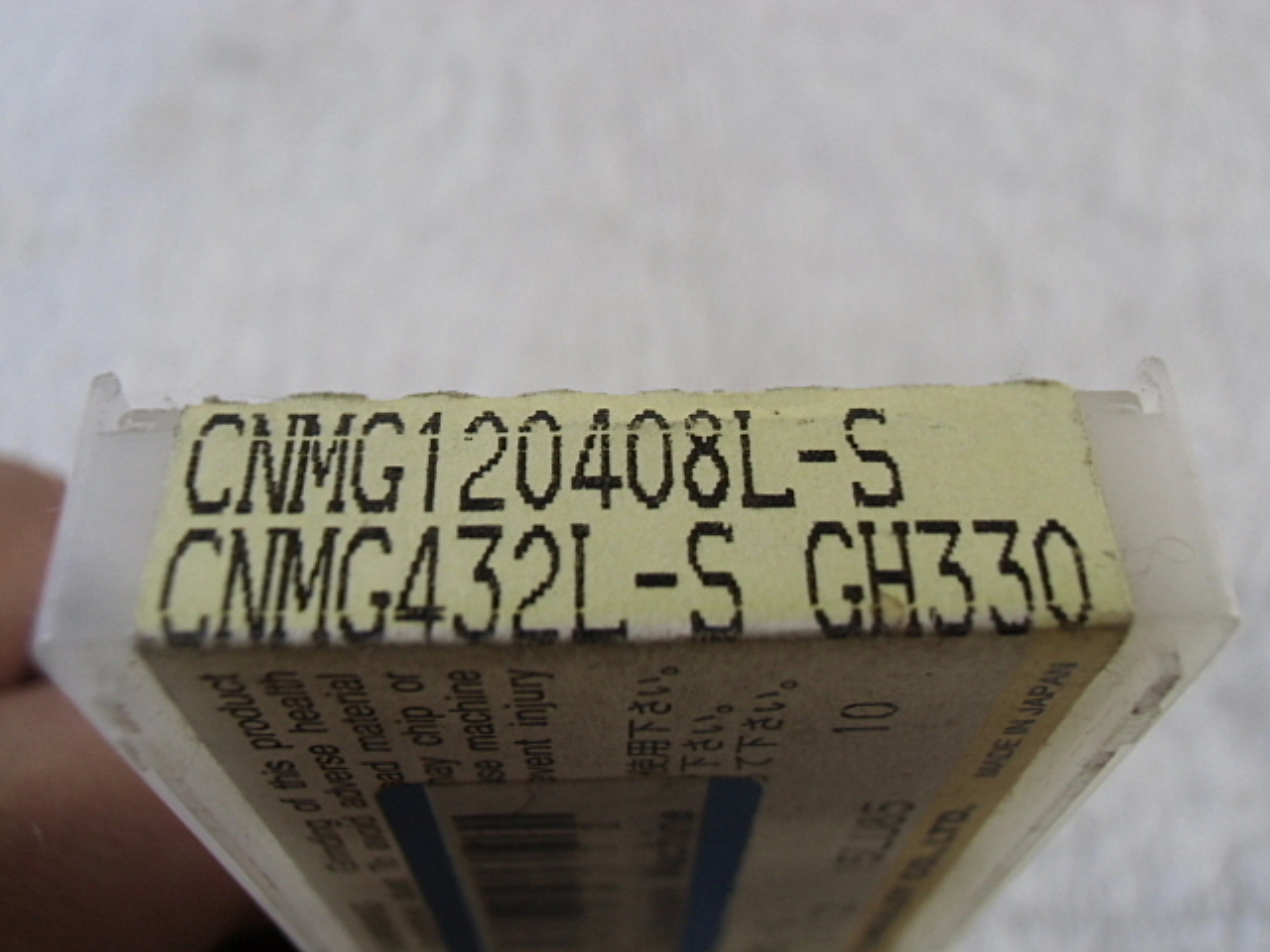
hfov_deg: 55.4
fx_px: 1211
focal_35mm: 33
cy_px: 476
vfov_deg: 42.9
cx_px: 635
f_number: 3.7
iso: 200
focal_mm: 5.93
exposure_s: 1/60
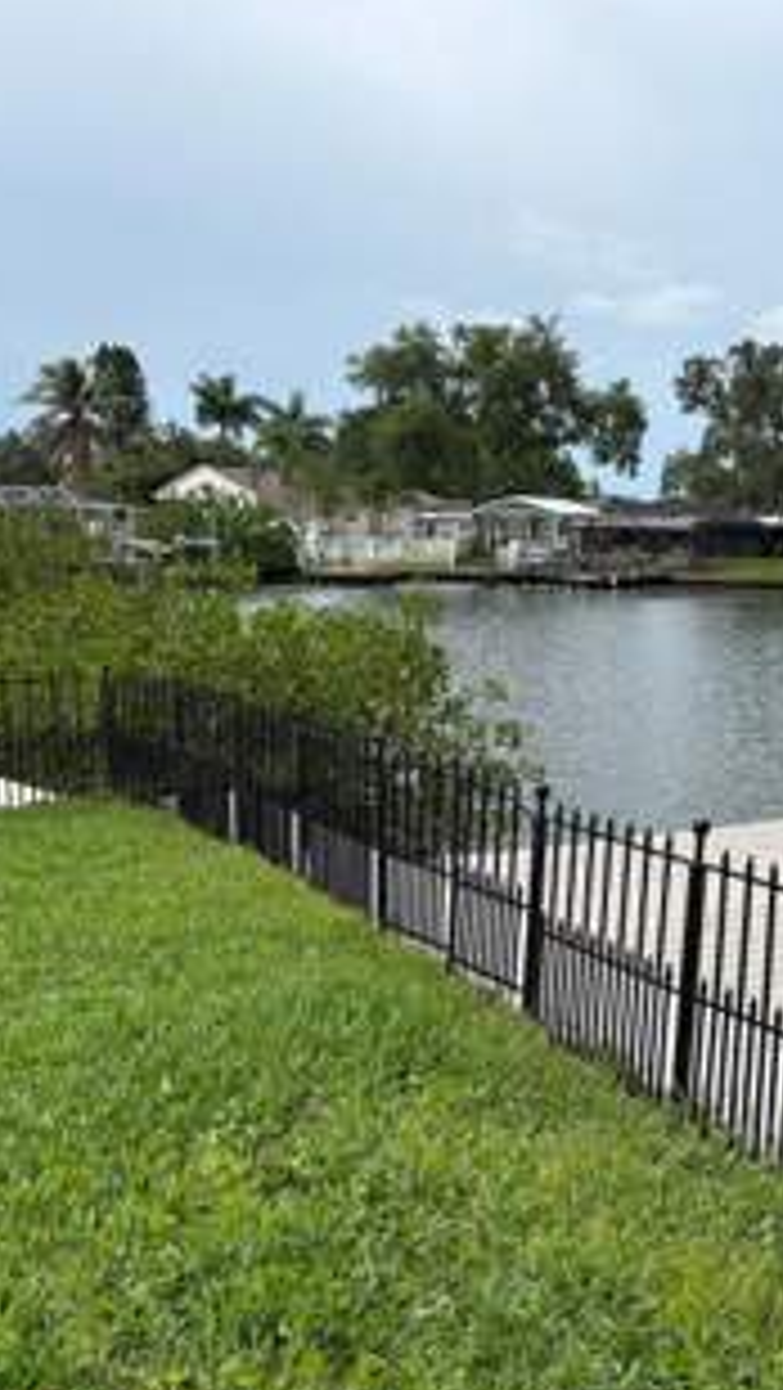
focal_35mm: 44
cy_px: 756
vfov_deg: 46.3
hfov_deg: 24.9
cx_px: 904
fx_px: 1623
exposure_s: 1/2865
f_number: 1.6
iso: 50
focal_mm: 5.96
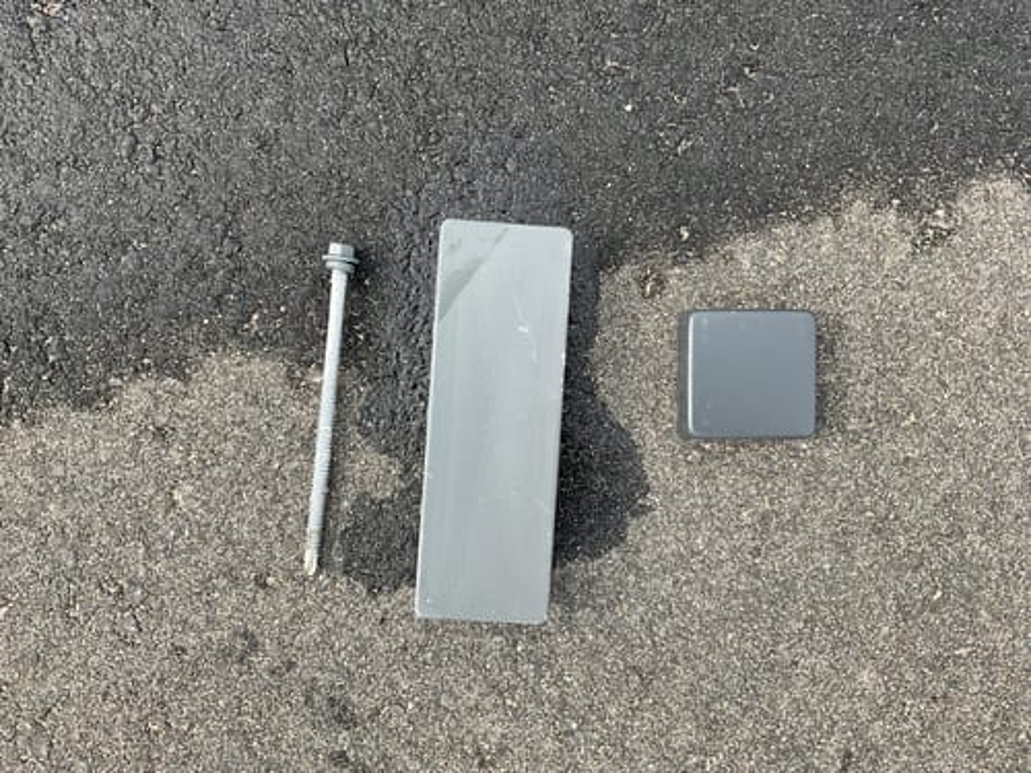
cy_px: 386
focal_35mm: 29
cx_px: 516
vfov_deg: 48.2
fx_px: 864
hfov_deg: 61.7
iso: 16
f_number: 1.8
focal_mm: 3
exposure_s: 1/409
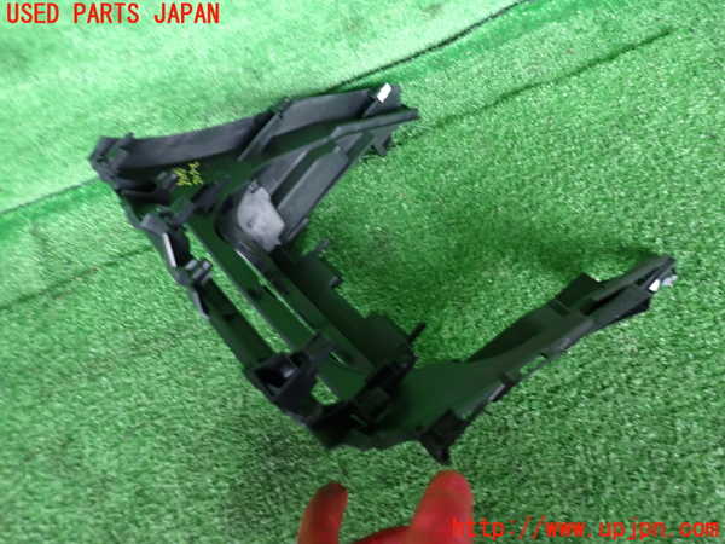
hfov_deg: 69.4
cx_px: 362
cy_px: 272
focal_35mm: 25
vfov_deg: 54.9
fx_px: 524
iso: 320
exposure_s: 1/30
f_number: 2
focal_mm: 4.5
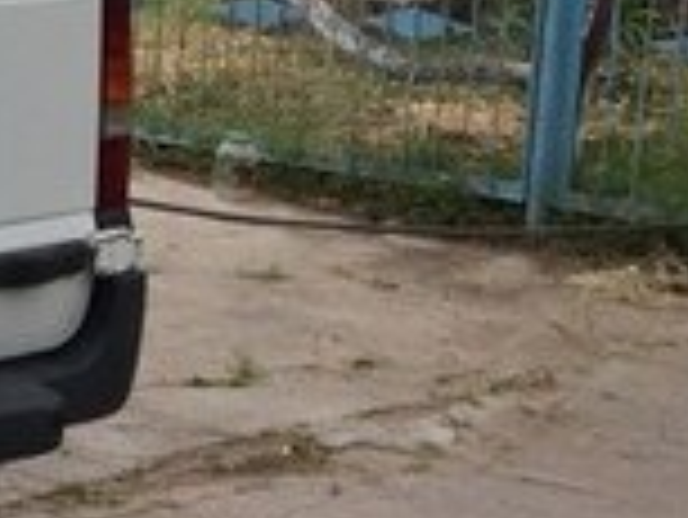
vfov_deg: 11.8
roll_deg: -0.5
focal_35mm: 125
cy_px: 101
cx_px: -692
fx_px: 2486
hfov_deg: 13.5
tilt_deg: -8.4
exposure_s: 1/672
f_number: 2.2
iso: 32
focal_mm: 4.15
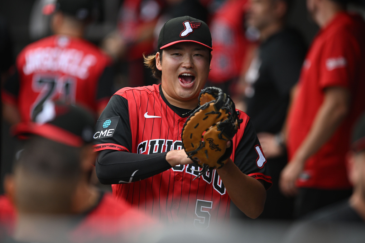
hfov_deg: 5.1
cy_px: 122
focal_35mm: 402
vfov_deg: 3.4
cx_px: 183
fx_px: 4075
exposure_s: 1/1250
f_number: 3.5
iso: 640
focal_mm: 400
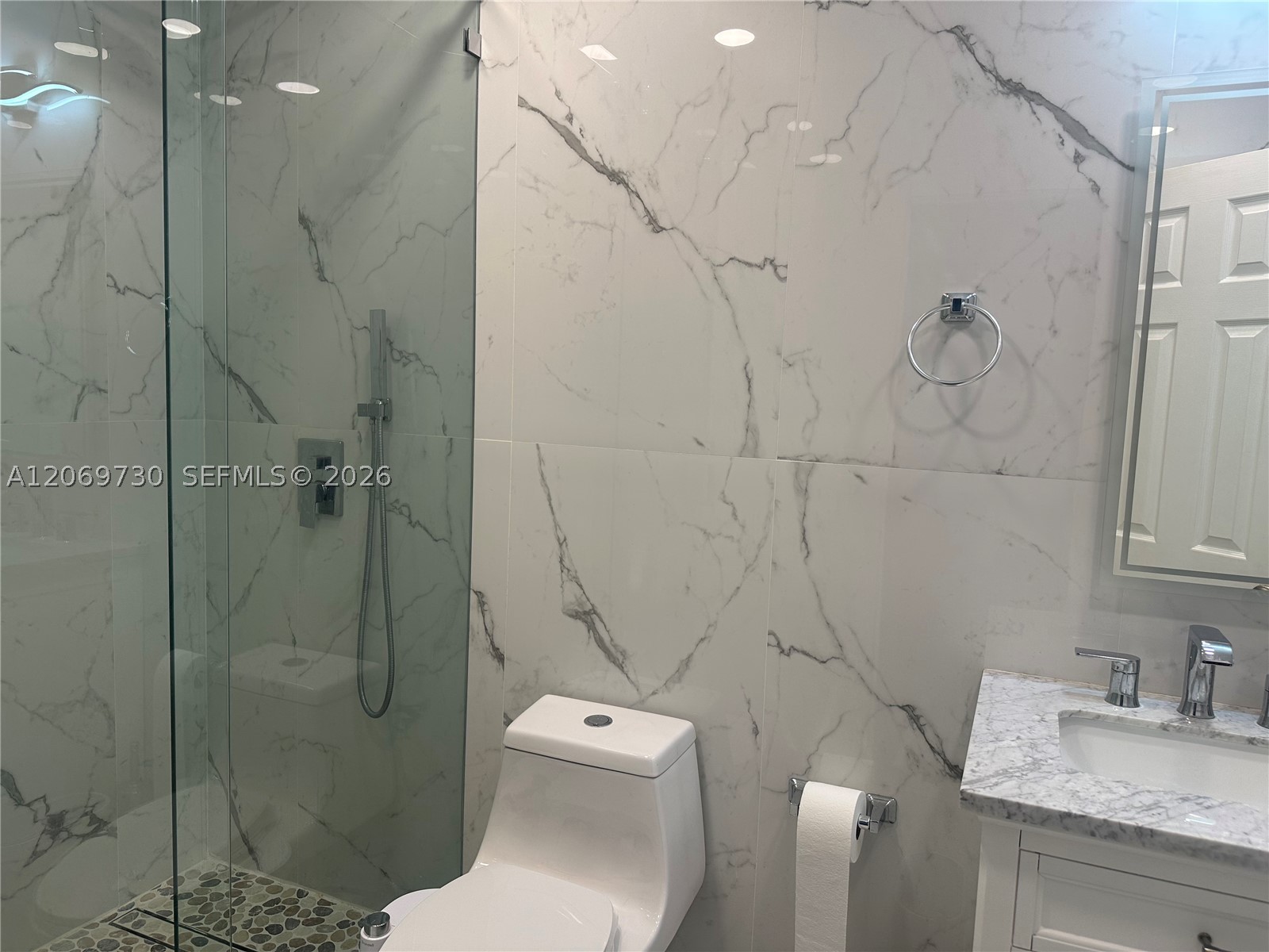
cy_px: 476
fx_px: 880
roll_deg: -2.0
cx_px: 634
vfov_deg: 56.8
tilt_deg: -5.5
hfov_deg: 71.6
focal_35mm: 24
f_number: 1.78
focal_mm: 6.86
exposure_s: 1/120
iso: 64
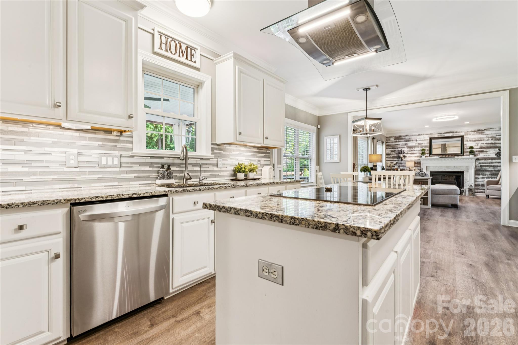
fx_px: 233
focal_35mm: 16
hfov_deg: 96.0
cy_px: 172
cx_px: 259
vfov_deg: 73.1
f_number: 13
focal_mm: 16.2
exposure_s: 1/3.33
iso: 200
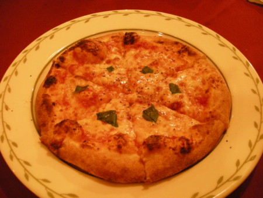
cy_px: 99
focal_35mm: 35
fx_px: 266
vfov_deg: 40.7
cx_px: 132
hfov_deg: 52.6
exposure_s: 1/9.3
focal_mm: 5.7
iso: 400
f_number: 2.8
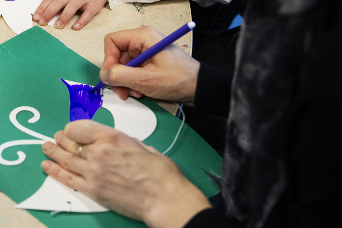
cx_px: -38
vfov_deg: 10.6
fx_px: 1226
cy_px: 86
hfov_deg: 15.5
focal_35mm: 129
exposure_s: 1/160
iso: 1600
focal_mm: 56
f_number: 4
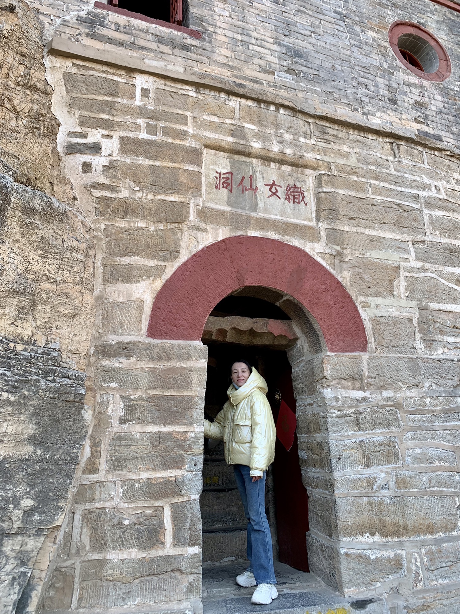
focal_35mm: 26
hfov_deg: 53.1
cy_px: 307
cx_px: 230
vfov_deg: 67.3
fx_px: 461
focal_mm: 4.25
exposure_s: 1/242
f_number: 1.8
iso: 25
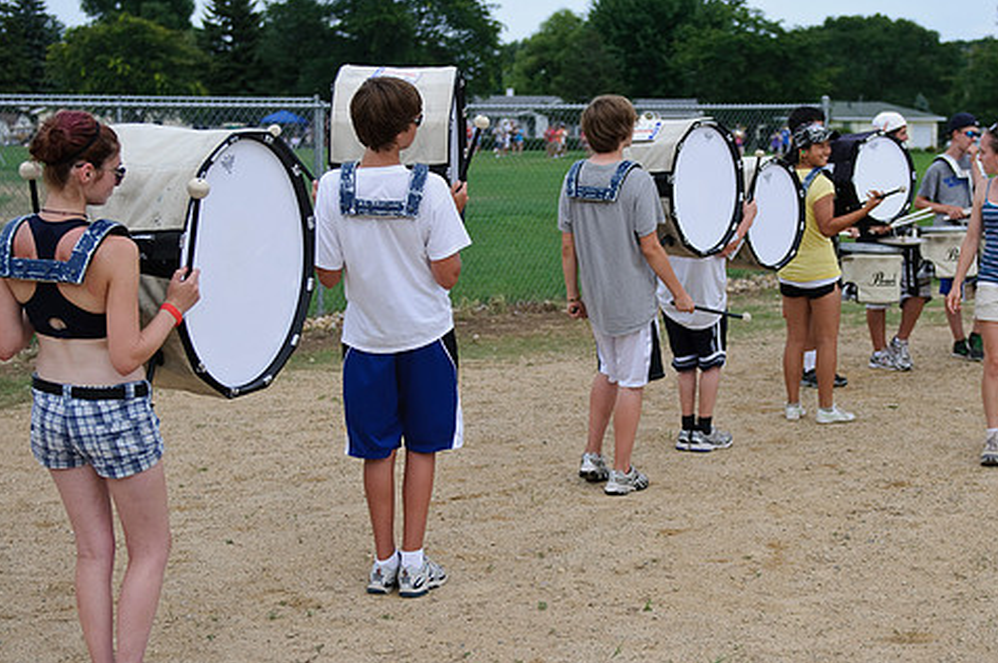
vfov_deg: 21.9
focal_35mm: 62
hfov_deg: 32.3
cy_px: 348
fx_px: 1717
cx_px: 603
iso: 200
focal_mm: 34
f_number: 2.8
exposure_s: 1/2000
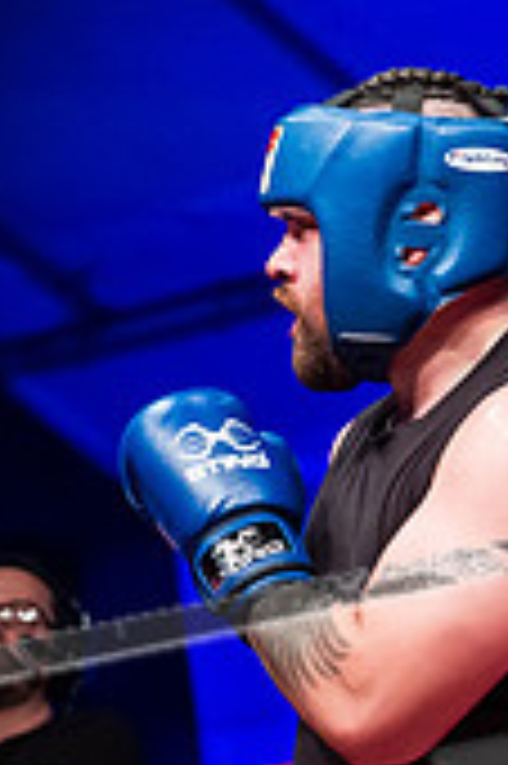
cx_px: -130
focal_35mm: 253
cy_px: 745
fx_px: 5366
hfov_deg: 5.4
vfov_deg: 8.1
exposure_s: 1/1000
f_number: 3.2
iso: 4000
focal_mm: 74
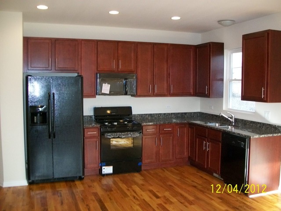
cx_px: 140
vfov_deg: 39.7
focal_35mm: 36
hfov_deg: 51.4
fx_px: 292
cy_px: 106
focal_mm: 6
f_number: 2.7
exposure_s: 1/60
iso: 160
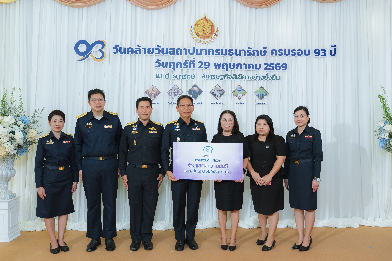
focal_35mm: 30
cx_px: 196
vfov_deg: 43.6
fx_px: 327
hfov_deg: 61.9
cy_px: 130
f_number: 4.5
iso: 800
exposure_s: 1/125
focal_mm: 30
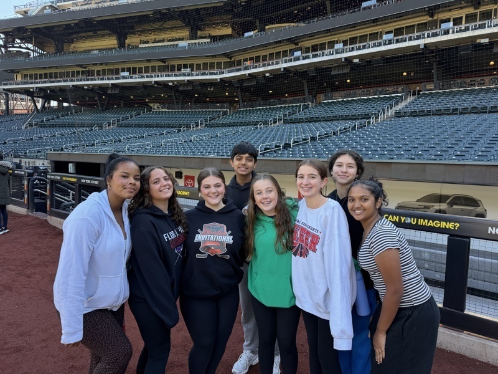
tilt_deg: -5.6
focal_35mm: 24
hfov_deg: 71.6
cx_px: 249
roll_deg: -1.0
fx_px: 345
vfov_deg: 56.8
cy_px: 187
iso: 80
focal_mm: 6.76
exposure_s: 1/301
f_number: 1.78
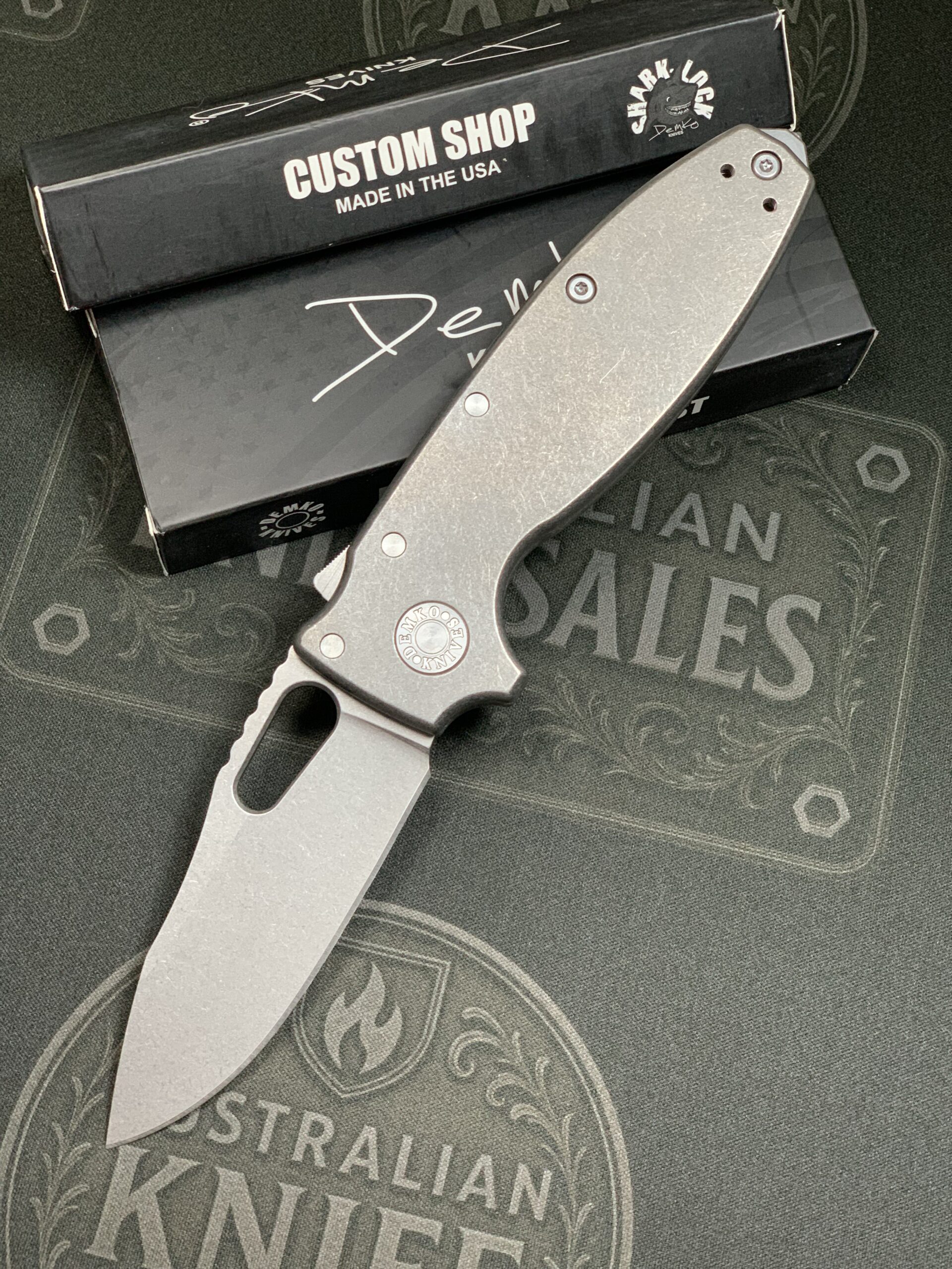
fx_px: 1907
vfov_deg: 36.8
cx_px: 476
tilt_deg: -70.9
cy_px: 634
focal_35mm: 52
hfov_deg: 28.0
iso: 200
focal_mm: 6
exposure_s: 1/60
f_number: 2.4
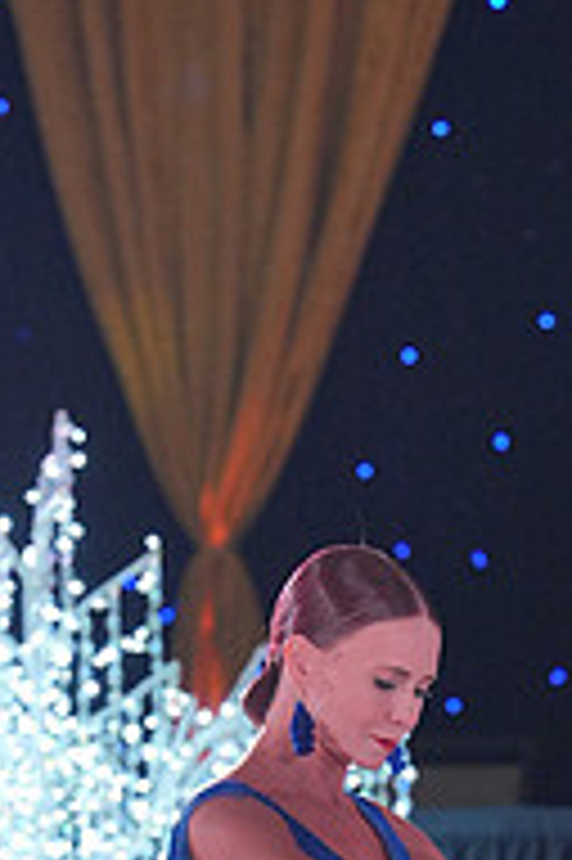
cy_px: 1139
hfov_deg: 3.5
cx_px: 705
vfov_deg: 5.3
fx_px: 9216
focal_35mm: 386
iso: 2500
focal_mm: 127
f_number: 4
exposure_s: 1/400
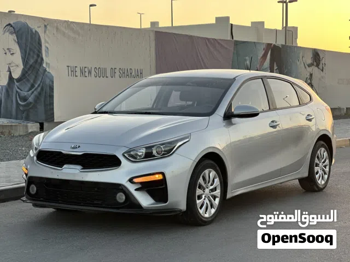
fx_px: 779
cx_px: 175
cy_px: 131
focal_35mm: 77
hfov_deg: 25.3
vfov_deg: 19.1
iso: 80
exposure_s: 1/121
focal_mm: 9
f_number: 2.8
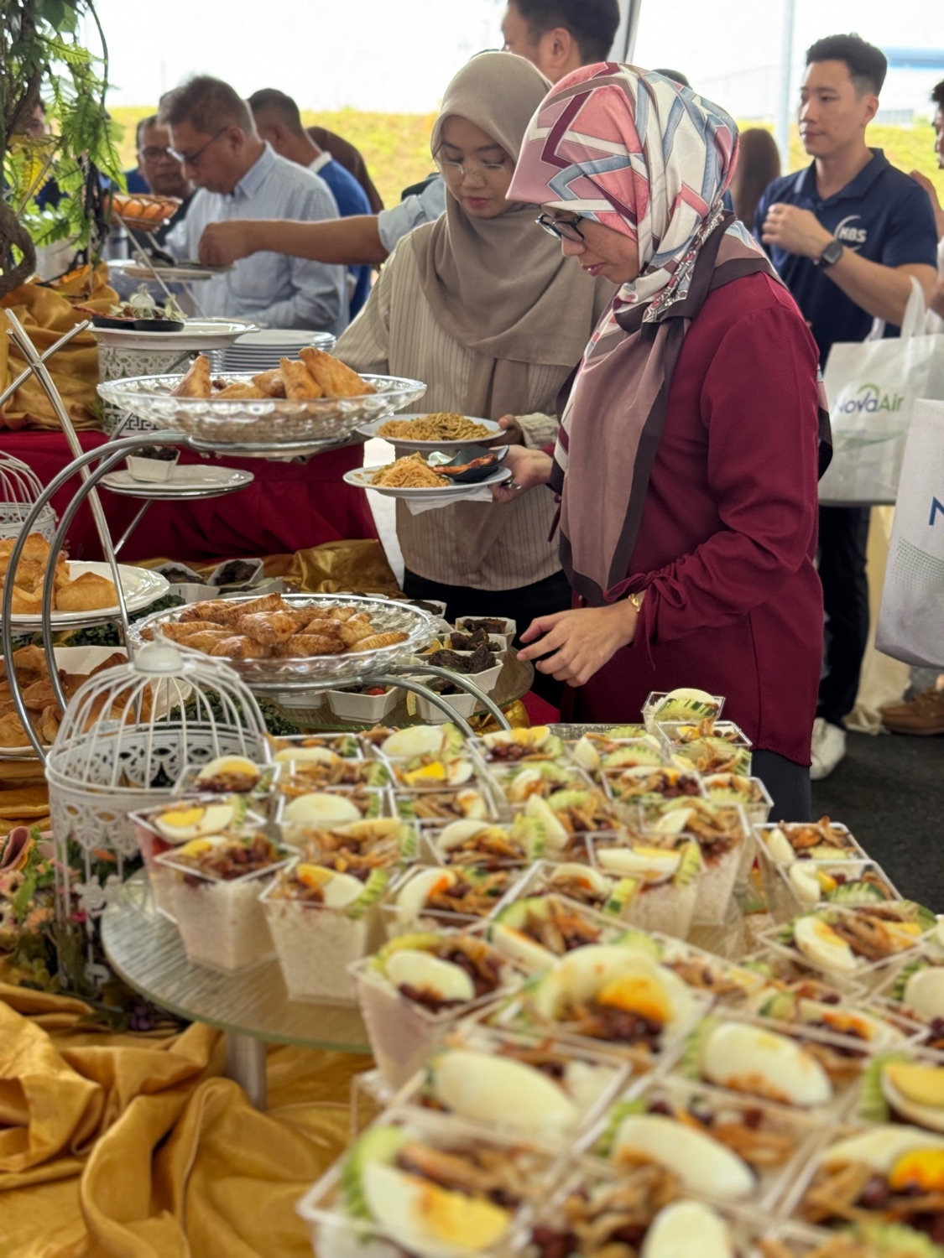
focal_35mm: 48
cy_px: 629
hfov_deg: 30.3
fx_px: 1745
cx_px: 472
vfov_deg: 39.7
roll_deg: -0.8
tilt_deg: -14.9
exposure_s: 1/148
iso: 50
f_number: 1.78
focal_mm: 6.76
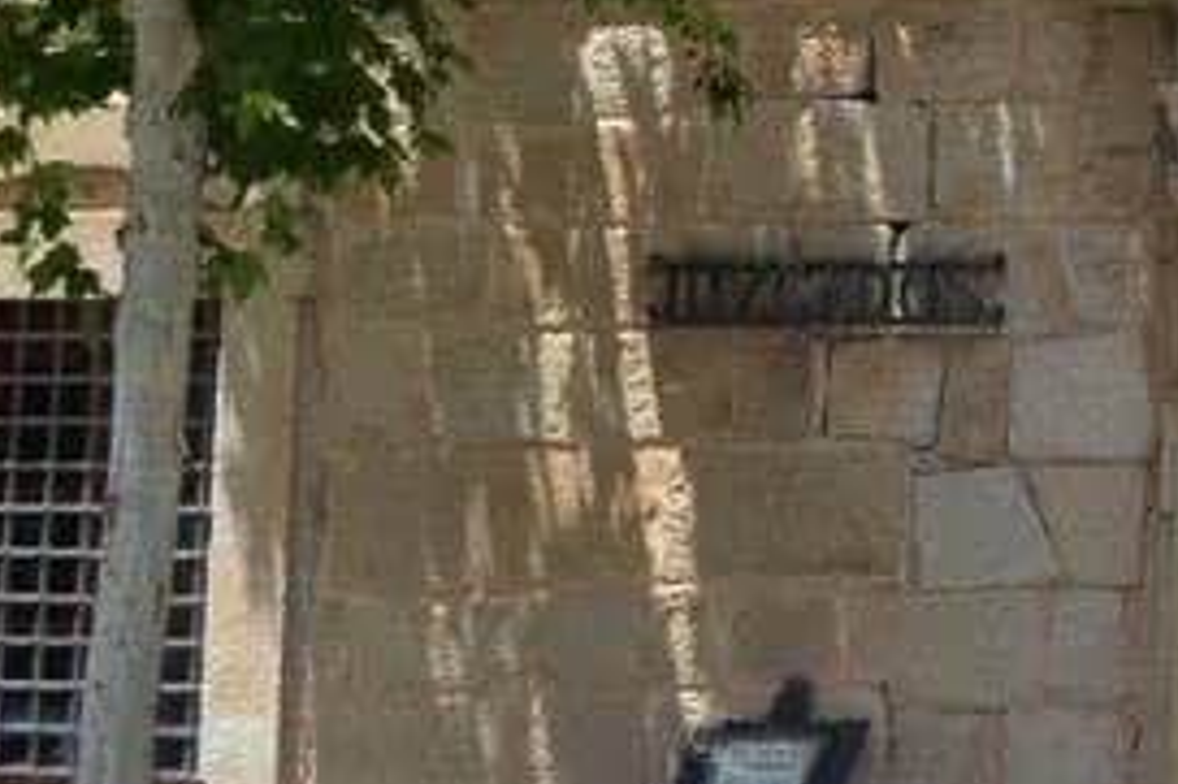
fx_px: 5167
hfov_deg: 12.1
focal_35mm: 158
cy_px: -93
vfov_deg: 8.6
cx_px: 2049
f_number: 7.1
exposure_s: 1/200
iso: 100
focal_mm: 28
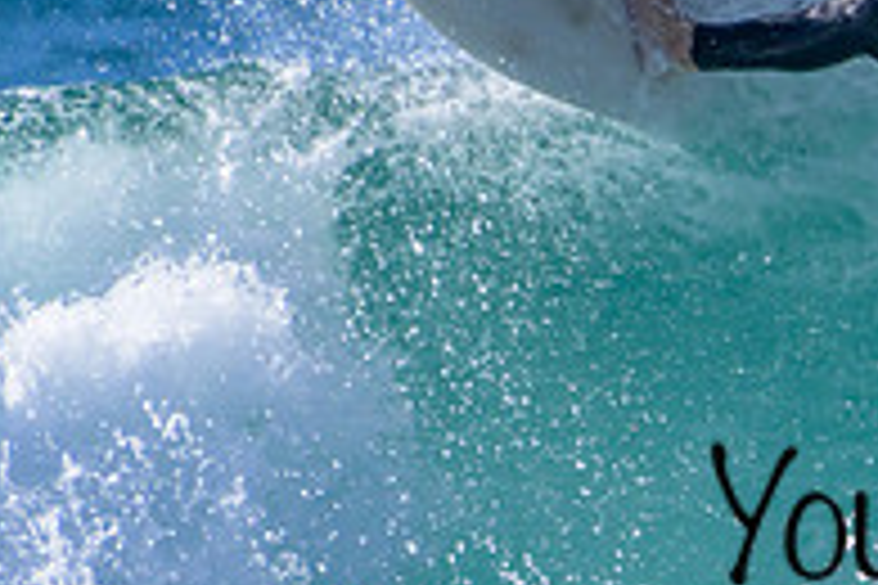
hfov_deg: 0.7
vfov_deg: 0.5
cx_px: 1175
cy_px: 475
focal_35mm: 2831
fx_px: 69040
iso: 1000
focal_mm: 950
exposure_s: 1/2000
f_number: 11
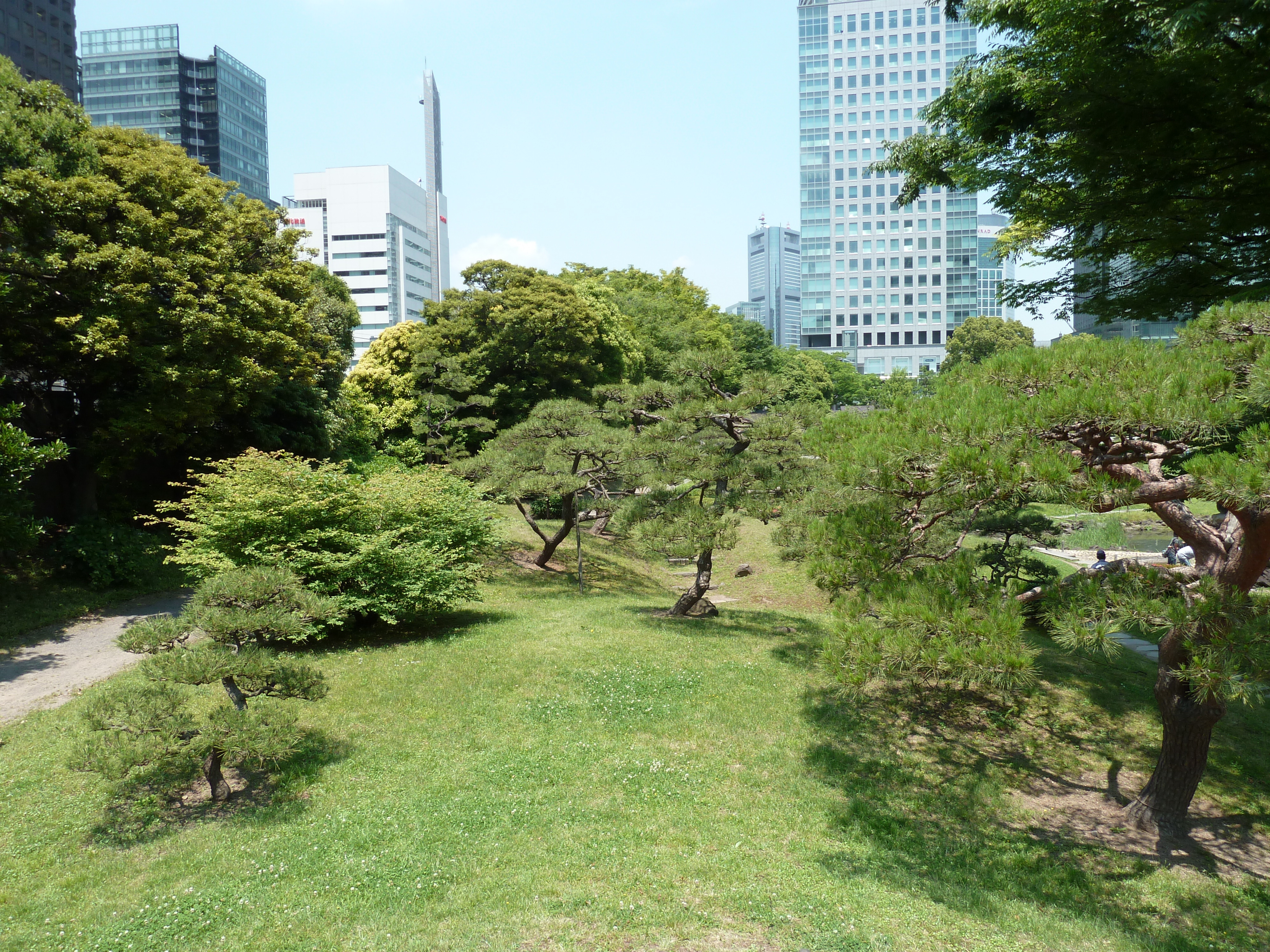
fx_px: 917
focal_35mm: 25
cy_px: 476
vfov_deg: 54.9
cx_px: 635
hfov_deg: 69.4
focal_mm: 4.1
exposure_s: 1/320
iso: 80
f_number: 4
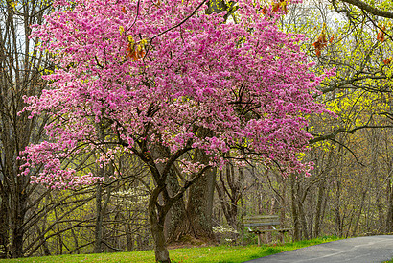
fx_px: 1486
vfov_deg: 10.1
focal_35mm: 136
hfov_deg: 15.1
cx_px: 231
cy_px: 117
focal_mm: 95
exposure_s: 1/25
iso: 100
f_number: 13
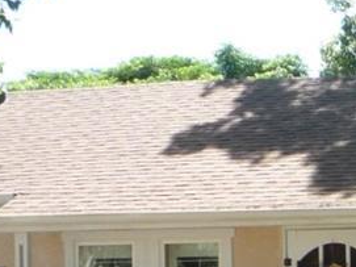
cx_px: 464
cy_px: 385
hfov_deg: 11.6
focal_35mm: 166
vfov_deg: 8.7
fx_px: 1706
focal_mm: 5.2
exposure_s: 1/200
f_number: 4
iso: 100
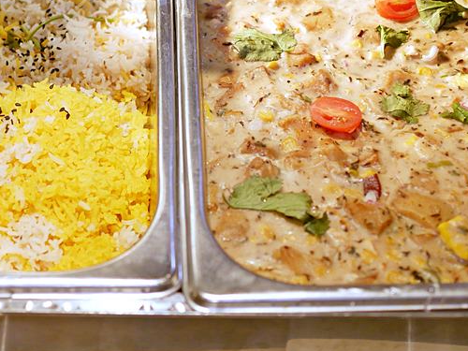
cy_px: 76
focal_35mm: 100
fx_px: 1352
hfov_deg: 19.6
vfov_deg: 14.7
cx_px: 198
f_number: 1.8
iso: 200
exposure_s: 1/160
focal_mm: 25
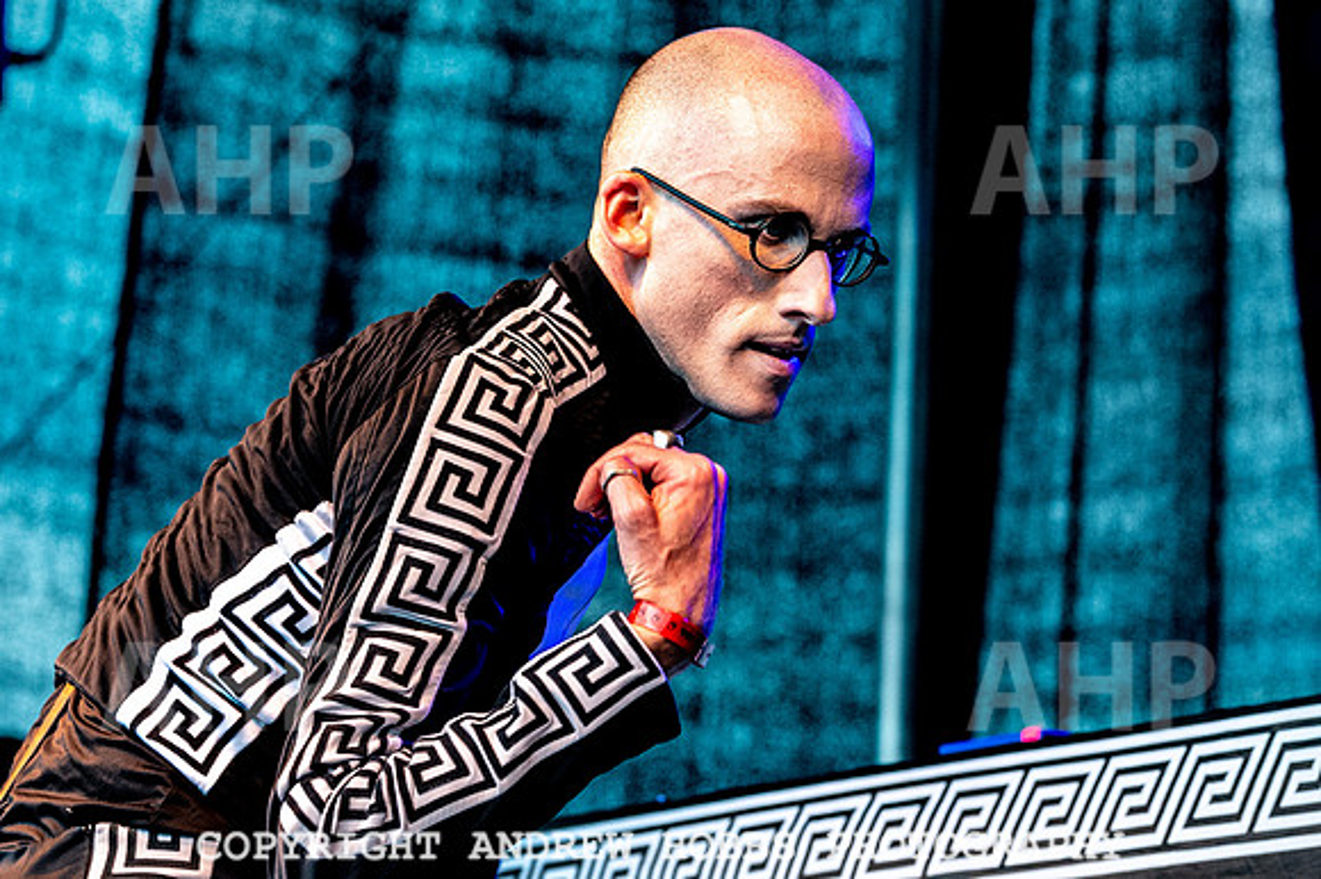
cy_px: 234
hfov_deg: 11.3
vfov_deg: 7.5
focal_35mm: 182
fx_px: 6672
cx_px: 815
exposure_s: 1/1000
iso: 3600
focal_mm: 112
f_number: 5.6
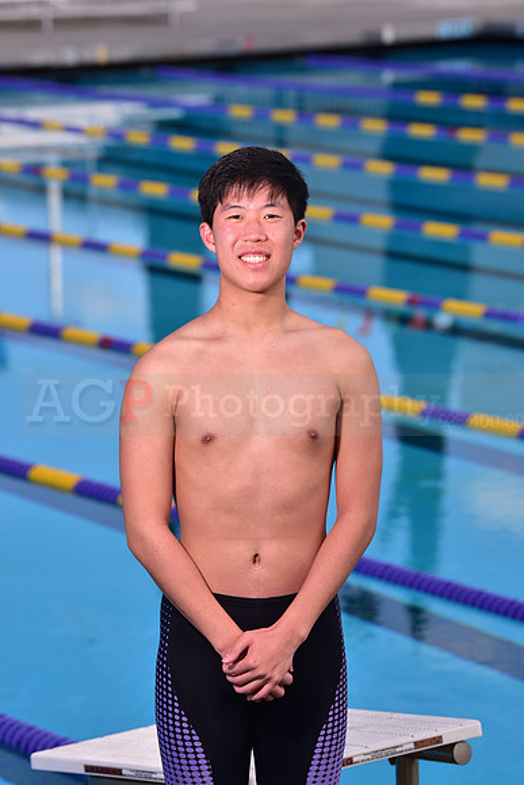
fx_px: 2946
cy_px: 392
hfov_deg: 10.2
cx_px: 262
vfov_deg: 15.2
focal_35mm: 135
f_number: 5.6
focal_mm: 135
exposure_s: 1/250
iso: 80
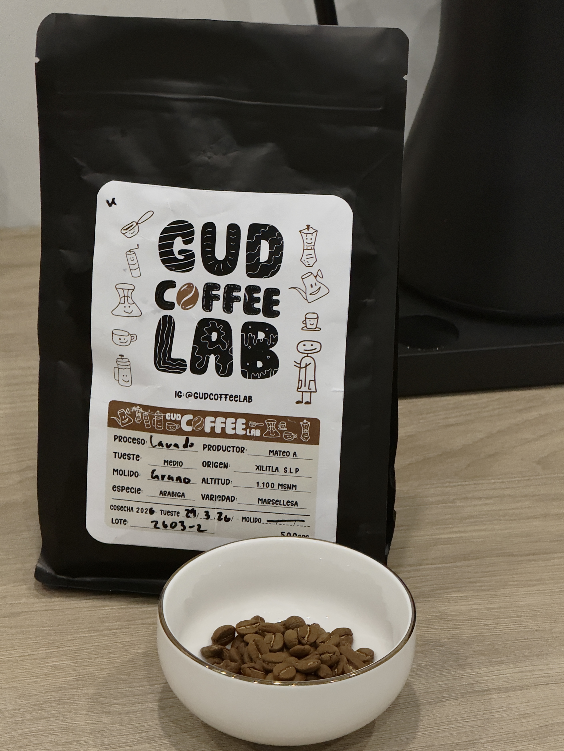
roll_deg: -1.8
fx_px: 2607
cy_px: 376
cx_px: 282
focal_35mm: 120
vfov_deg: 16.4
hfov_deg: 12.3
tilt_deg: -29.4
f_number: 2.8
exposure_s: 1/40
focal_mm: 15.66
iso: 800
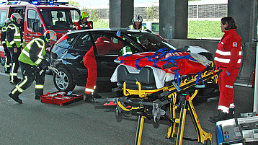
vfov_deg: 23.9
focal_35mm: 50
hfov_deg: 41.0
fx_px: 342
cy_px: 63
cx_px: 96
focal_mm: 24
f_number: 7.1
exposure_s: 1/200
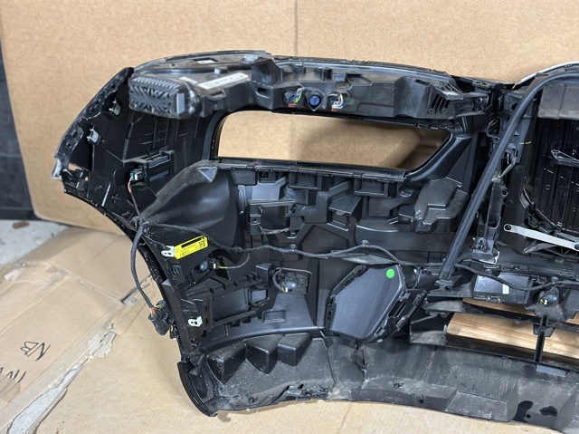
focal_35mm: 48
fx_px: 802
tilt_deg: -35.2
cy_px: 217
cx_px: 290
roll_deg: +4.0
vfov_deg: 30.2
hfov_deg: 39.7
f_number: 1.78
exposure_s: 1/33
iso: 500
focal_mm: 6.86
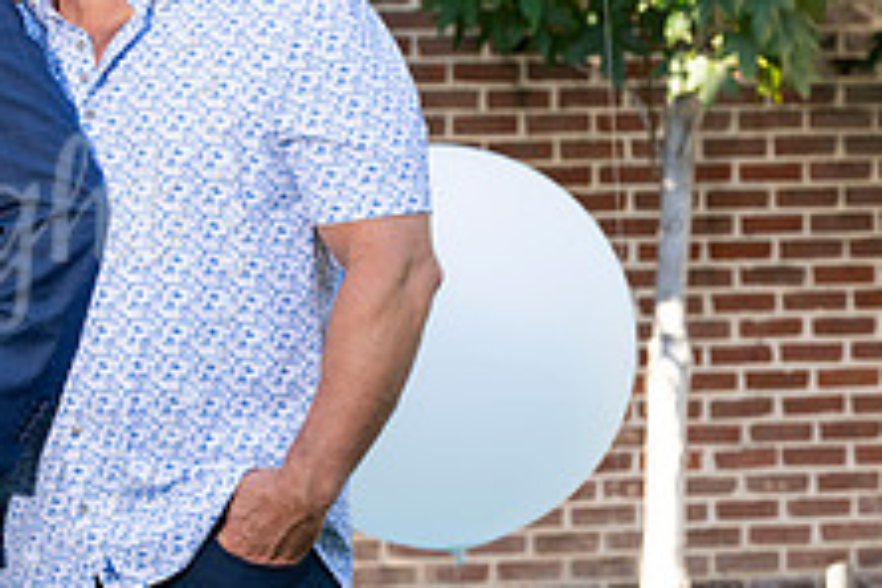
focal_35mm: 222
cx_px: -135
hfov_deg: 9.2
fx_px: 5439
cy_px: 220
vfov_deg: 6.2
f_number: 5.6
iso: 400
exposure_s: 1/200
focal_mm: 85
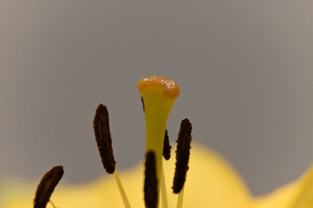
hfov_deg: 5.5
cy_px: 104
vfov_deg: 3.7
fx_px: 3260
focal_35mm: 375
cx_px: 156
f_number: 6.3
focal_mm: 250
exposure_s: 1/125
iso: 6400
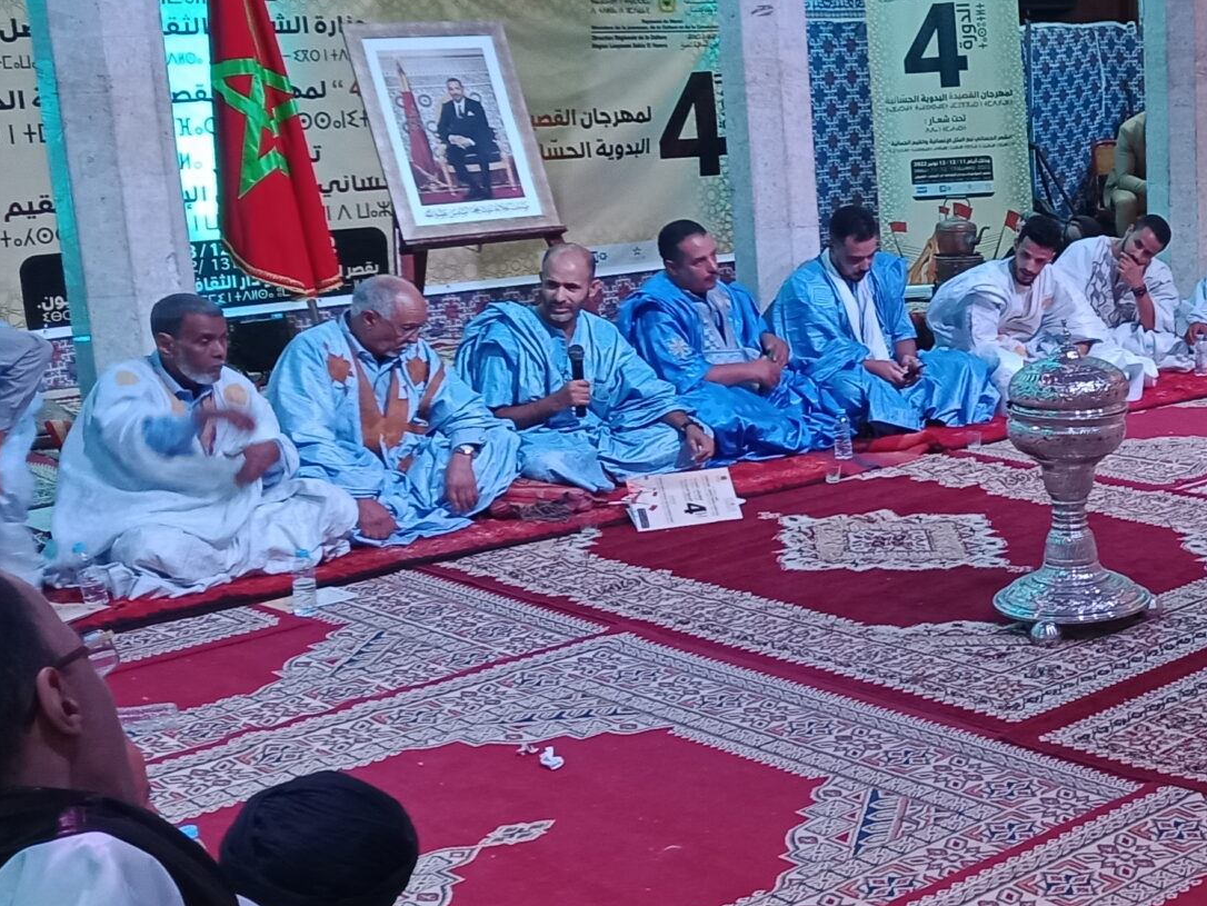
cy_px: 506
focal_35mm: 66
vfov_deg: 22.3
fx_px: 2302
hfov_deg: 27.4
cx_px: 1260
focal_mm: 3.37
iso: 256
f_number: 2.2
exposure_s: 1/33.3
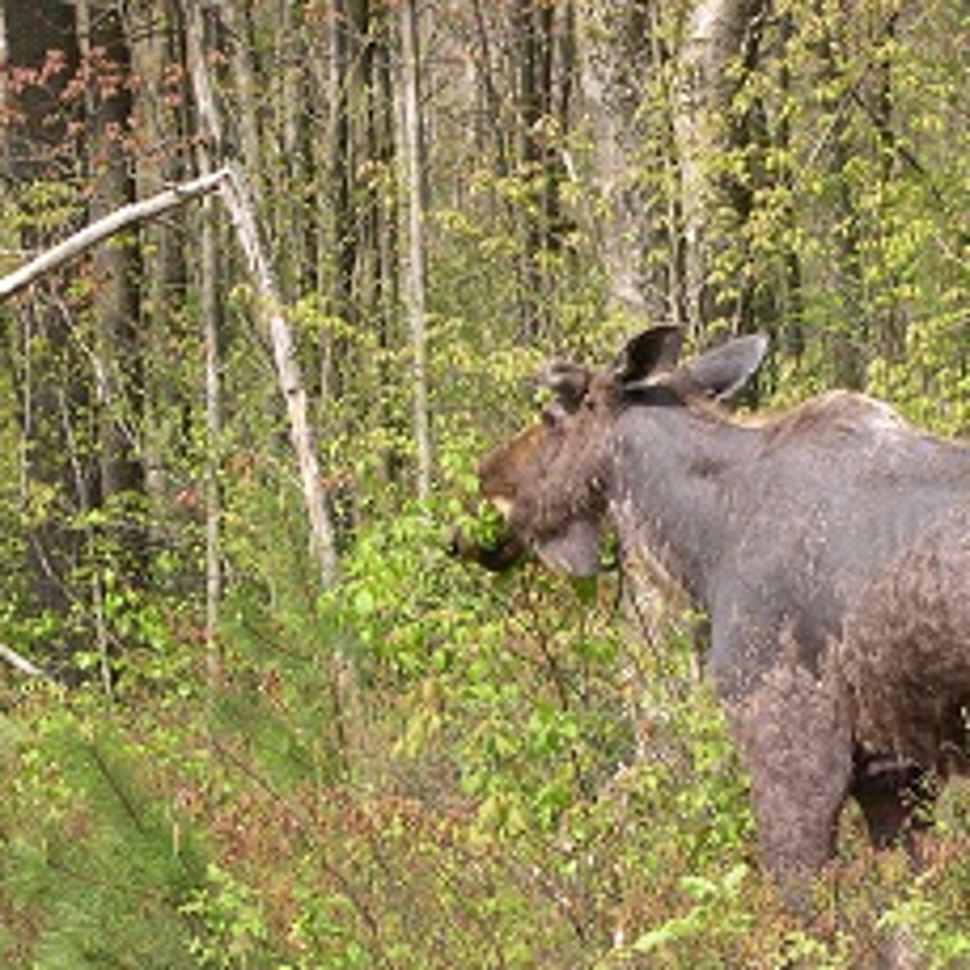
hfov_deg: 9.7
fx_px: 5707
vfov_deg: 9.7
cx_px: 822
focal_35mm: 180
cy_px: 642
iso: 100
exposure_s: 1/186
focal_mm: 24
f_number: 4.9
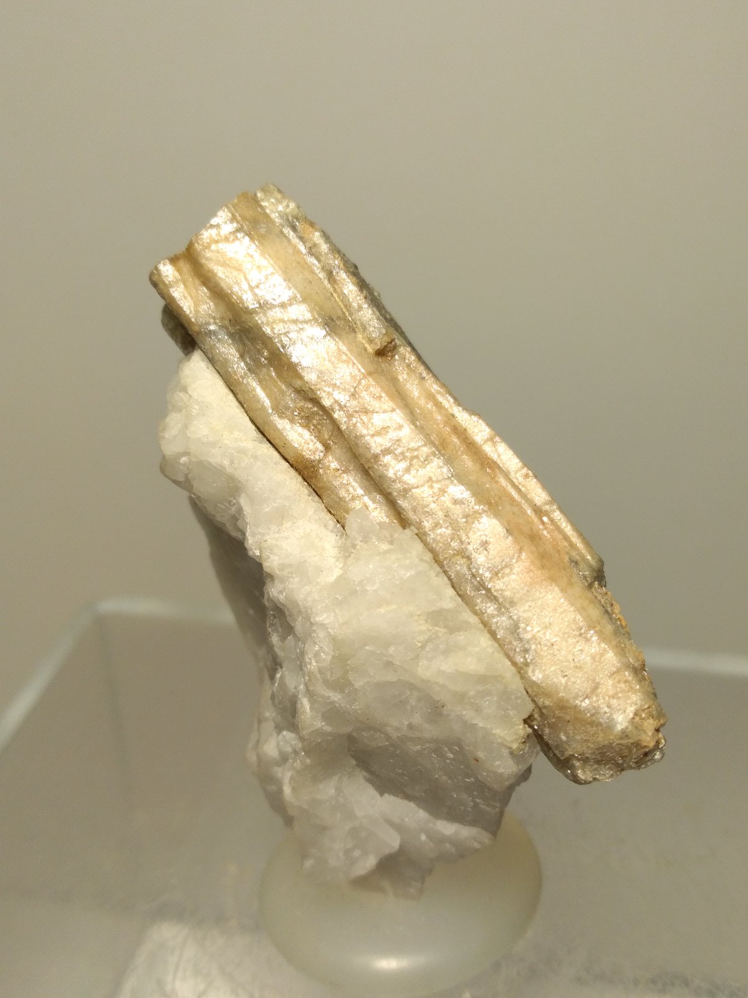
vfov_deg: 67.3
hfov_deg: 53.1
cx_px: 374
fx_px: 749
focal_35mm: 26
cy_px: 499
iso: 100
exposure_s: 1/136
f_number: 2
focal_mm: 3.54
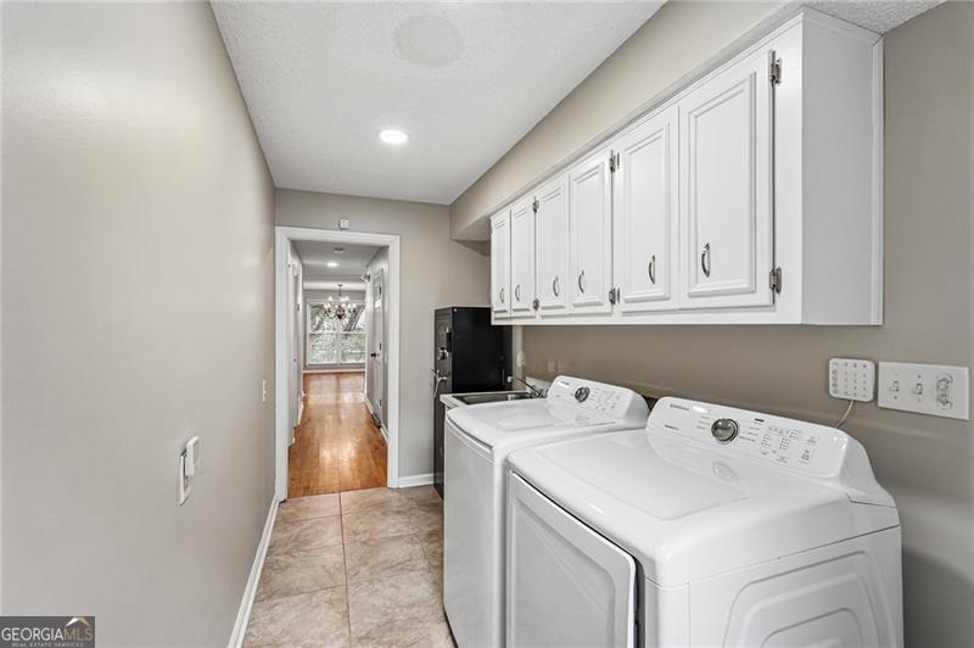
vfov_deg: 73.6
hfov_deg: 96.8
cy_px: 324
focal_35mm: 16
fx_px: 433
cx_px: 487
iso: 800
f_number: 8
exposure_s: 1/40
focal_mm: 16
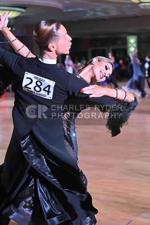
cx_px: 75
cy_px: 112
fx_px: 437
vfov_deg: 28.8
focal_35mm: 70
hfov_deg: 19.5
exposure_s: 1/400
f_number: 4
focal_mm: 70
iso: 5000
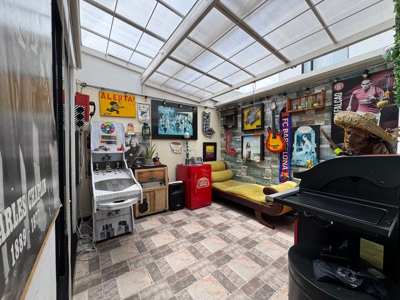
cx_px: 200
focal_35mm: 14
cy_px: 150
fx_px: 162
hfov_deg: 102.1
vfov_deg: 85.7
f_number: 2.2
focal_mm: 2.22
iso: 40
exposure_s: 1/473
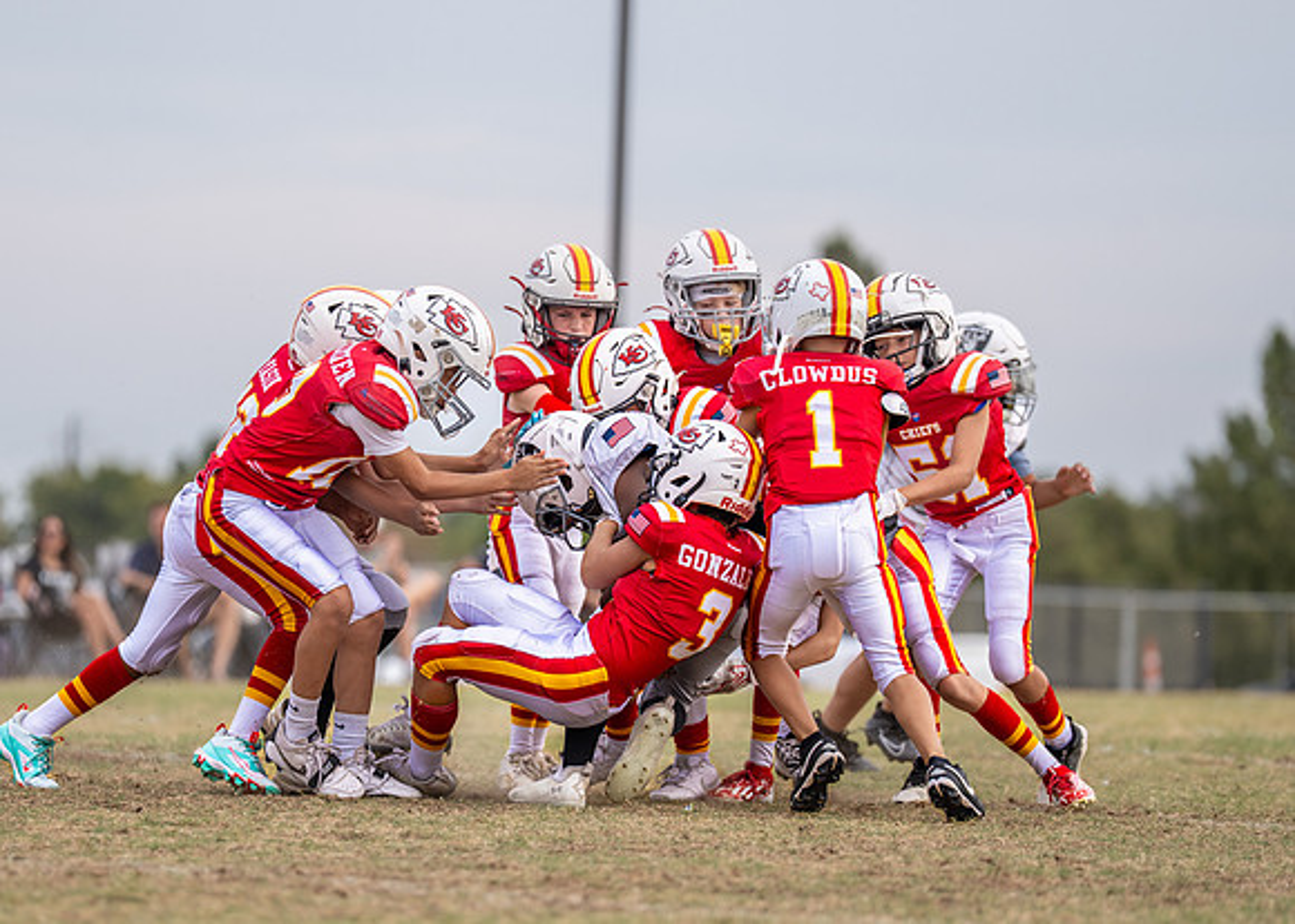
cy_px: 524
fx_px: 10132
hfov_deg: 7.3
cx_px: 589
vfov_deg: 5.2
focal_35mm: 276
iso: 160
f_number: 2.8
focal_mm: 200
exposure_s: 1/1600
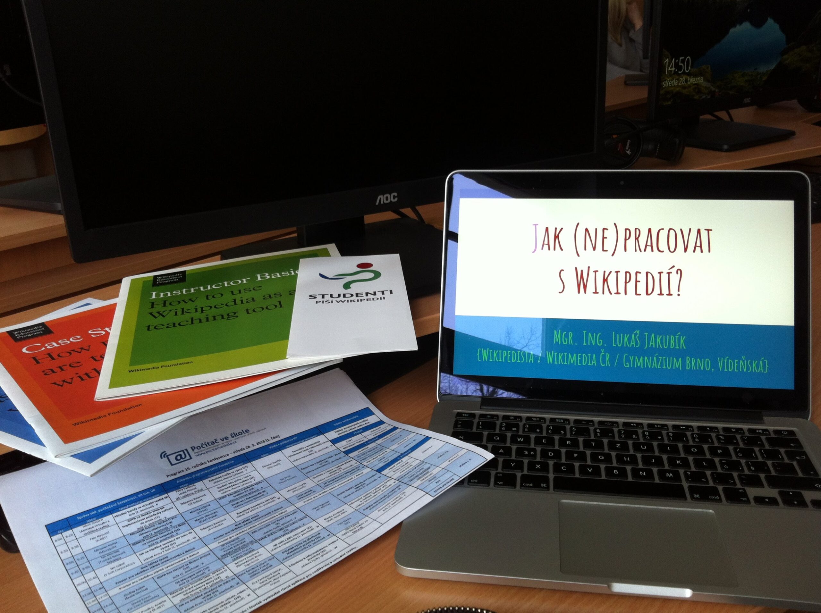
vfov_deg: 40.6
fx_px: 829
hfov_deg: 52.7
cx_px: 410
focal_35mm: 35
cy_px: 306
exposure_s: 1/30
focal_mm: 3.85
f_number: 2.8
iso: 80
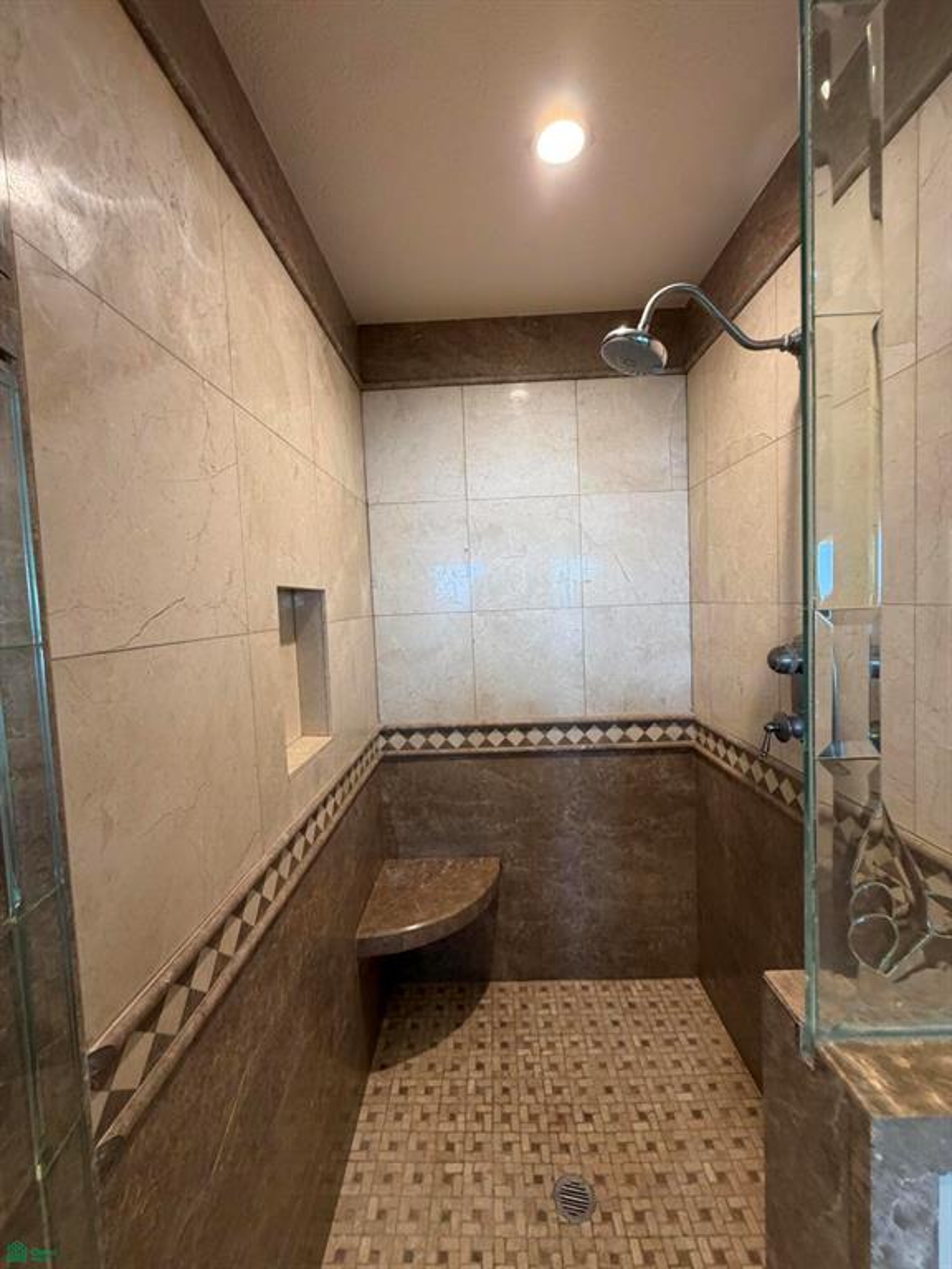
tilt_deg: -1.9
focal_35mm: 14
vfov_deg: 102.1
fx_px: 513
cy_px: 634
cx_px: 476
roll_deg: +3.8
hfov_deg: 85.7
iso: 200
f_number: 2.2
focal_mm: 2.22
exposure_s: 1/60
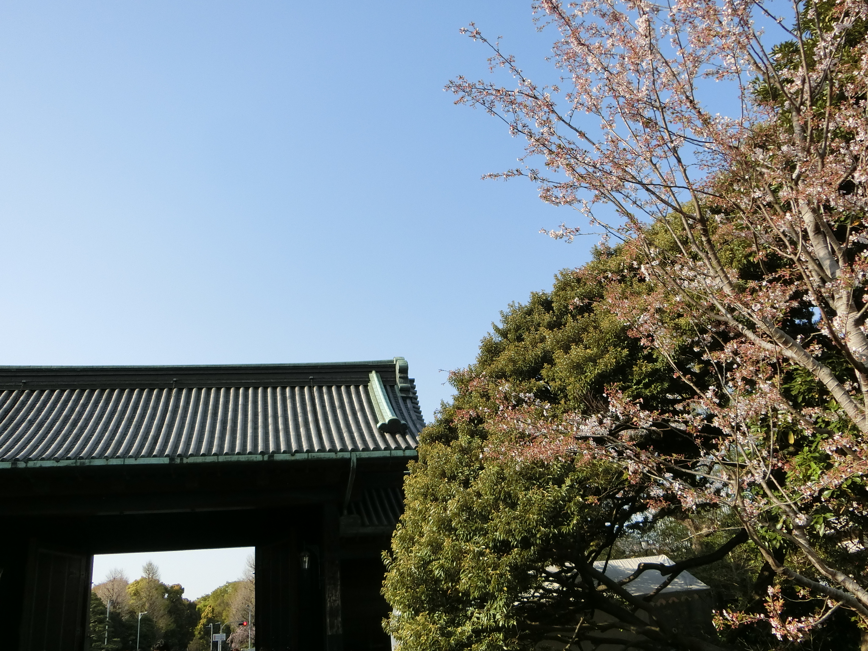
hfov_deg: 54.0
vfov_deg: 41.8
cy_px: 326
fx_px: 853
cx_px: 434
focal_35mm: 34
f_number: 3.9
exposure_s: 1/1000
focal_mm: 6
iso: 160
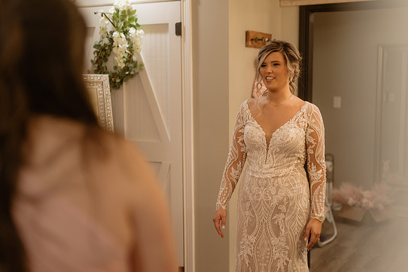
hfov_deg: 37.4
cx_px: 201
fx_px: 603
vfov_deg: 25.4
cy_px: 134
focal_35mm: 53
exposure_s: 1/200
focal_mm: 50
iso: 250
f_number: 2
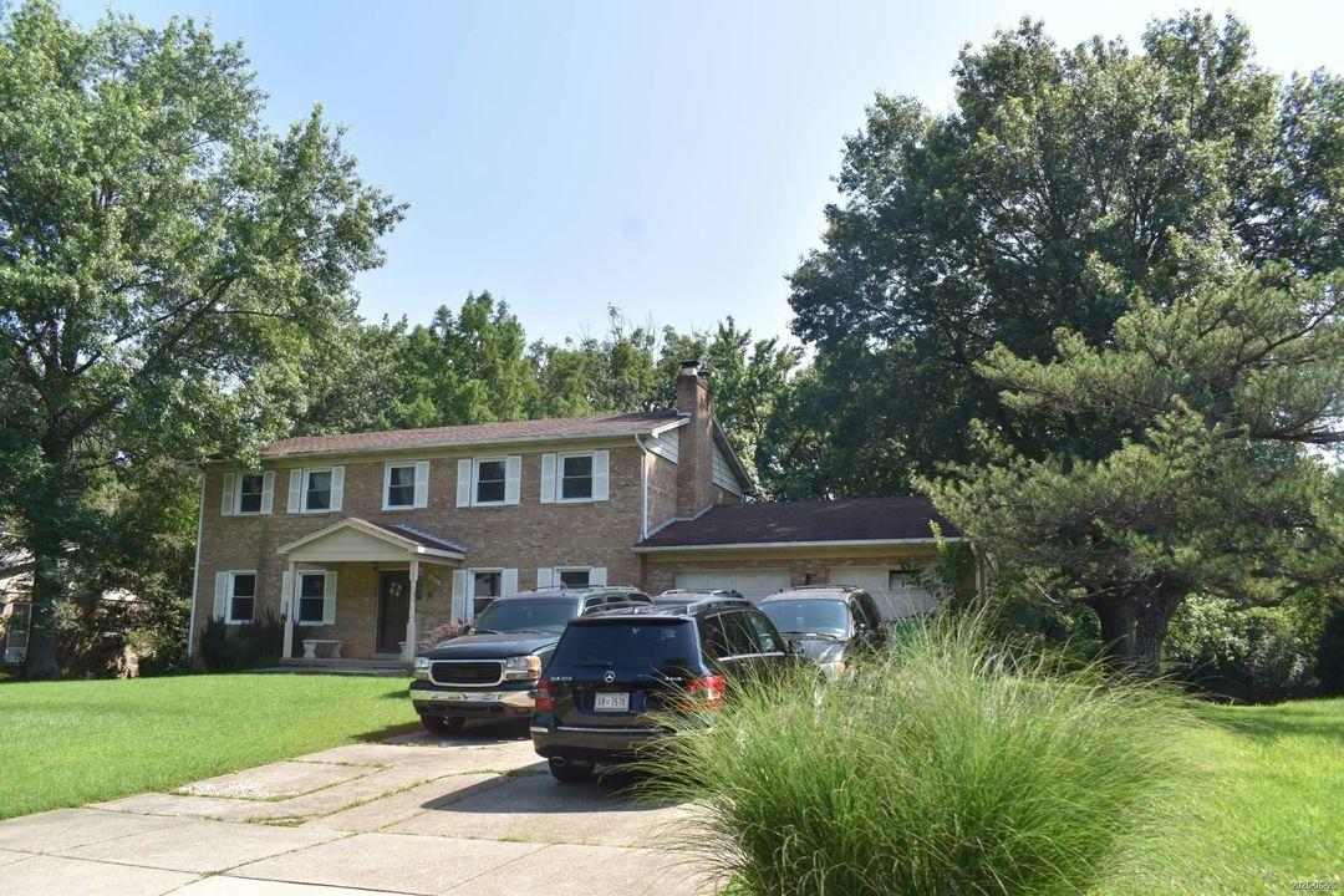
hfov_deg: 67.4
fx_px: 1008
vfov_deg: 47.9
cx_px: 672
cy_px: 448
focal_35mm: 27
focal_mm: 18
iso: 180
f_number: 8
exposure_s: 1/250
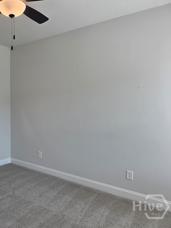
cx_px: 20
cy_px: 115
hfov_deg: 42.1
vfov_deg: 58.4
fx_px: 204
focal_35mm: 31
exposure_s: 1/120
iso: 64
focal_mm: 6.3
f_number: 1.7
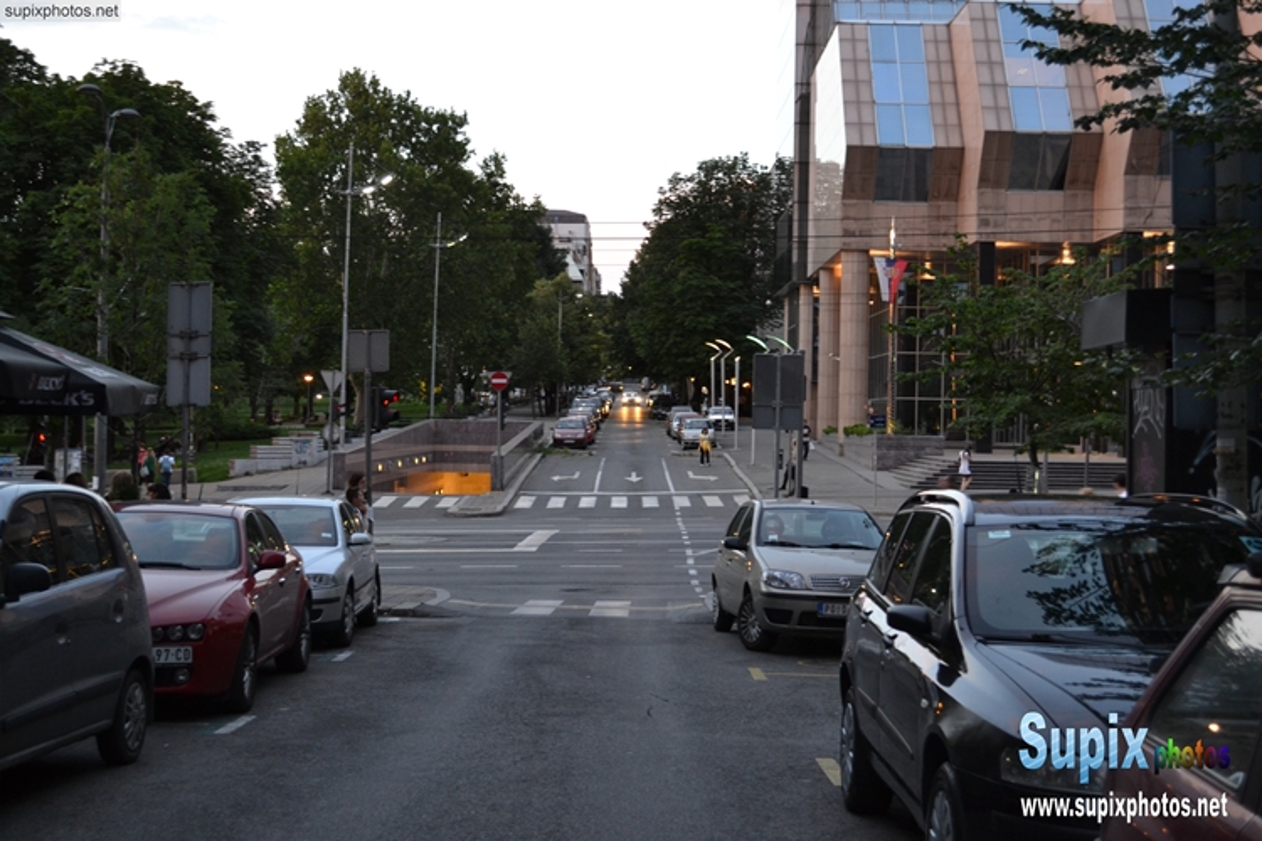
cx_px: 631
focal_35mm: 51
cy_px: 420
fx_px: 1788
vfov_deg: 26.5
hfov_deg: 38.9
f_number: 5
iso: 640
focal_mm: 34
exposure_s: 1/15
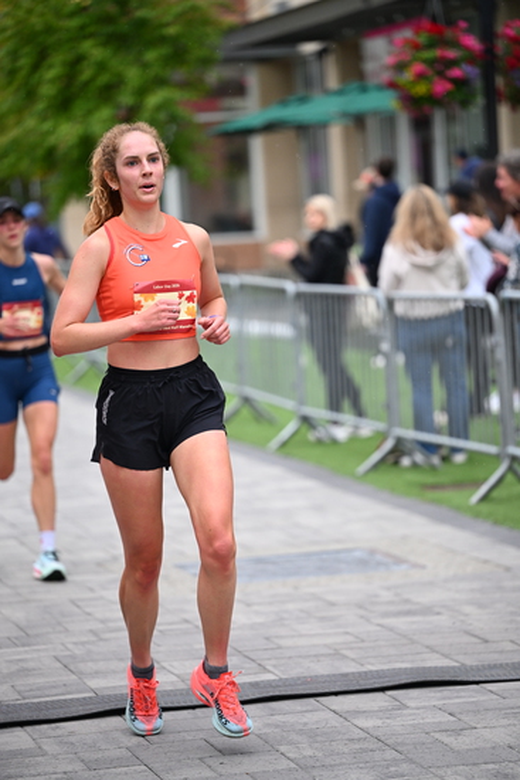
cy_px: 390
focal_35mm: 140
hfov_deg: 9.8
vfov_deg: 14.6
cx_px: 260
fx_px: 3031
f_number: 2.8
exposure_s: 1/1600
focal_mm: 140
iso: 1250
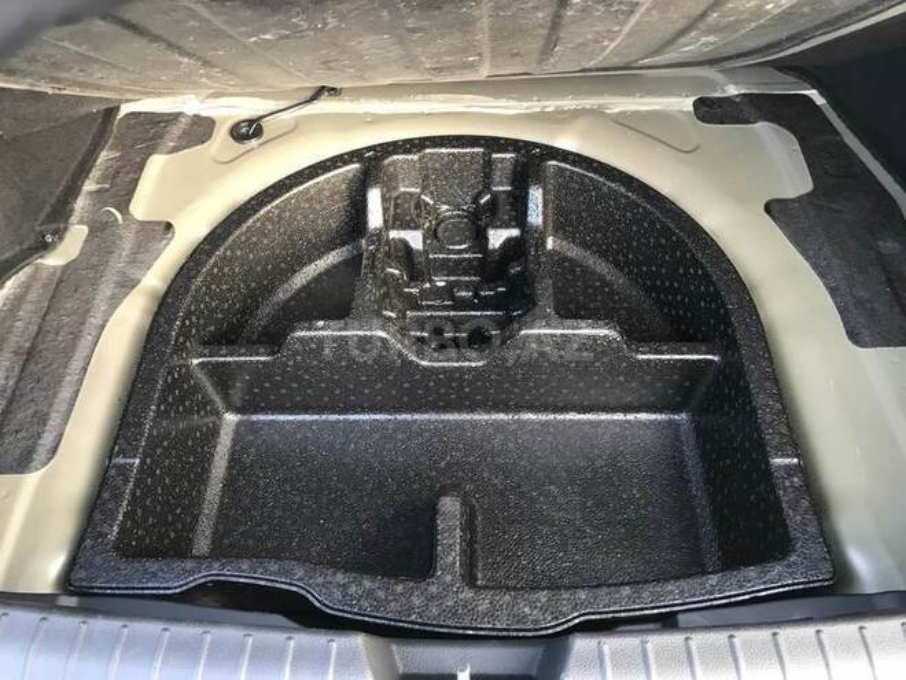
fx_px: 733
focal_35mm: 28
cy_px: 340
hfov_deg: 63.4
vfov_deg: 49.7
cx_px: 453
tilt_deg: -54.0
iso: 40
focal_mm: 3.99
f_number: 1.8
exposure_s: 1/23
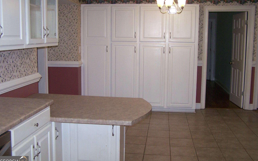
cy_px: 67
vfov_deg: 31.2
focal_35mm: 41
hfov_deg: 48.2
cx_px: 131
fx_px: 288
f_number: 2.8
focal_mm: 6.3
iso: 160
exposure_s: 1/60
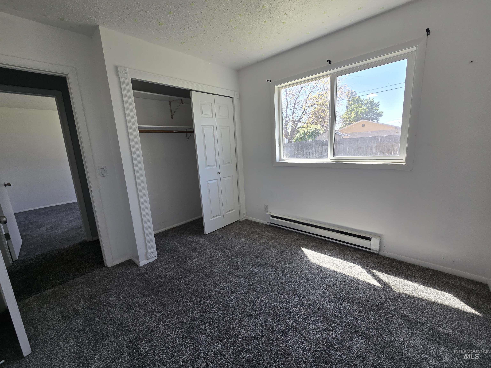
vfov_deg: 89.9
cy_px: 184
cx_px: 246
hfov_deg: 106.2
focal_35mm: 13
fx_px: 184
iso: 50
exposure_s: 1/124
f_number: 2.2
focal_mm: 2.2
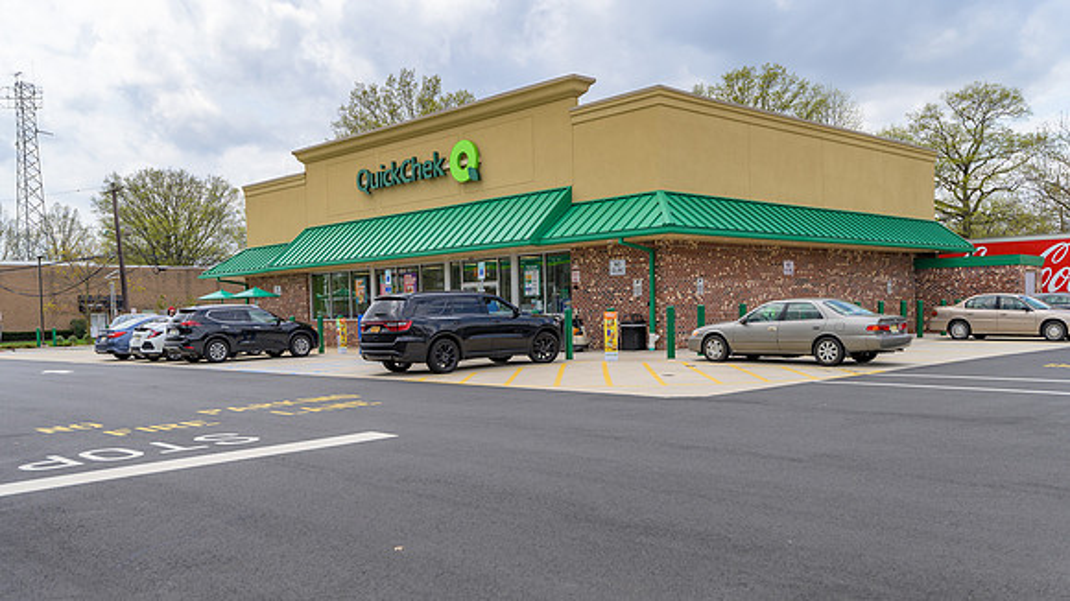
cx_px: 535
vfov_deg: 35.0
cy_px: 355
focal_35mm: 34
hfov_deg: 58.8
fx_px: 950
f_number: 4.5
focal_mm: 32
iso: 100
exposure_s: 1/800
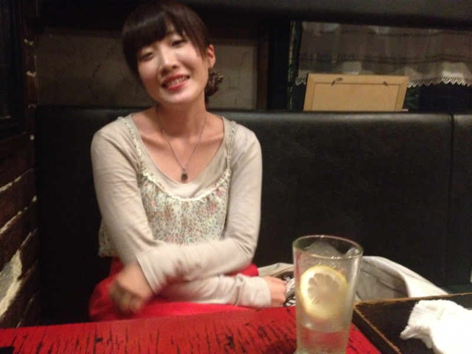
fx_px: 477
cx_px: 236
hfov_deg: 52.6
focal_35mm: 35
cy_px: 177
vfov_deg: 40.7
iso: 800
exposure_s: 1/15
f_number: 2.4
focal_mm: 4.28
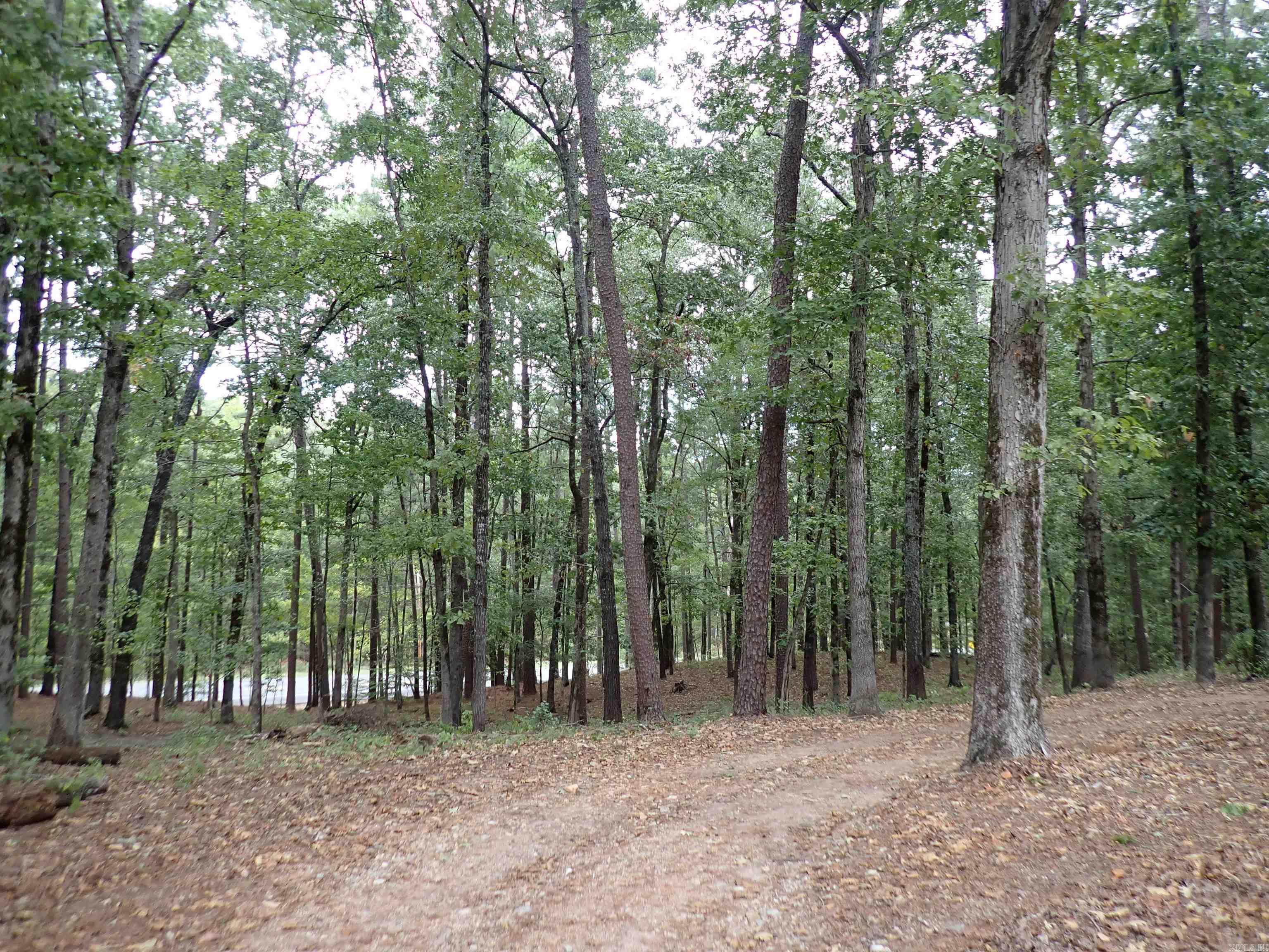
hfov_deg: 69.4
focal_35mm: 25
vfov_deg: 54.9
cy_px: 476
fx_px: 916
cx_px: 634
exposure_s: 1/160
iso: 100
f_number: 2
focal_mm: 4.5
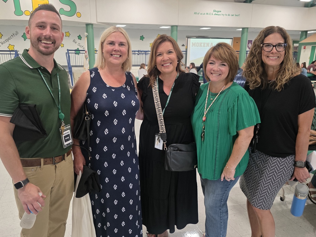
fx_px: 210
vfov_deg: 58.9
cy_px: 118
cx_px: 158
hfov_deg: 73.9
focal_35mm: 23
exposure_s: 1/120
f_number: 1.7
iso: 160
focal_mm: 6.3
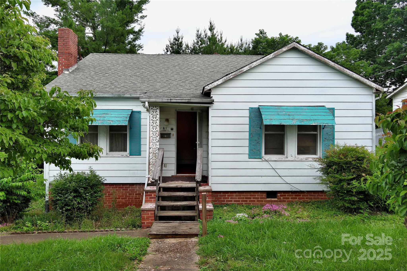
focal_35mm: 29
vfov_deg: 45.0
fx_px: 328
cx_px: 204
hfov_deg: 63.7
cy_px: 136
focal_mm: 10.57
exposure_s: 1/608
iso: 100
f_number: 2.8
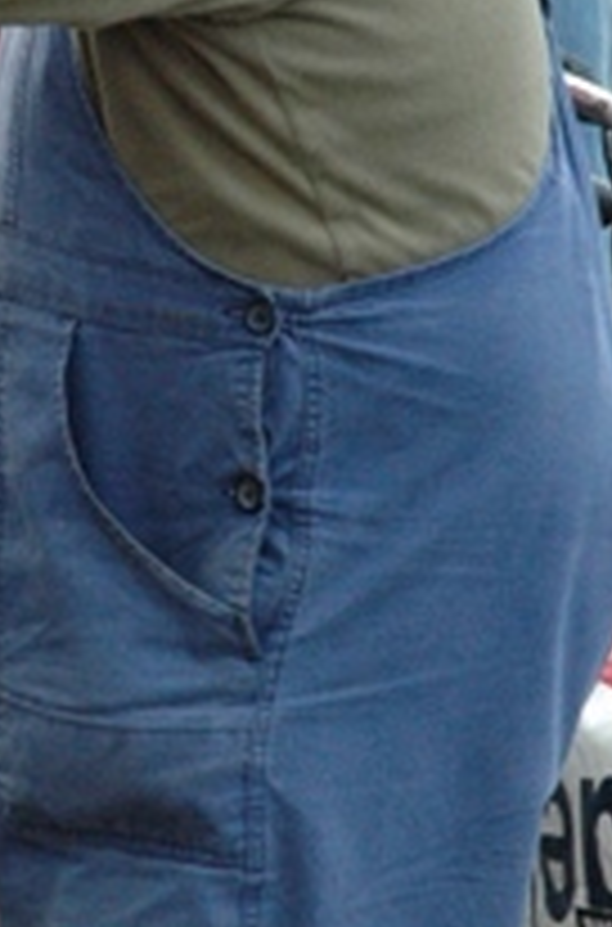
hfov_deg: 4.2
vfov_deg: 6.3
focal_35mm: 327
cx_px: 74
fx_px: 8395
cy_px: 112
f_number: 9
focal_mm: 70
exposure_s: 1/320
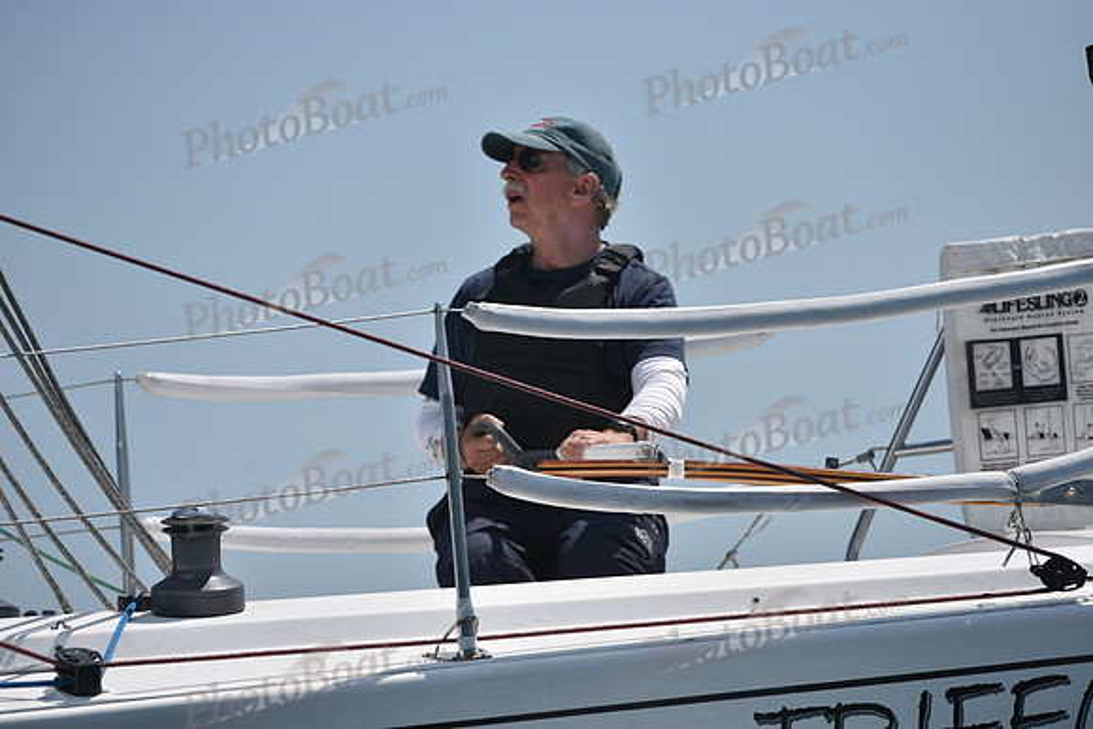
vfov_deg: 3.4
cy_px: 364
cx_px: 546
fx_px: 12147
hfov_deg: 5.2
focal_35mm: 400
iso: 320
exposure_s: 1/3200
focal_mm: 400
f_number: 6.3
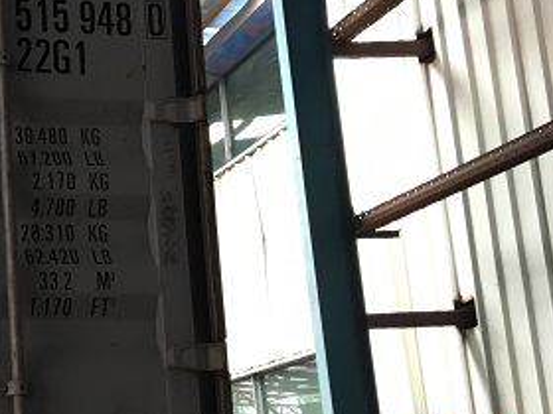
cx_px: -205
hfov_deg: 21.0
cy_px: 262
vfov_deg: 17.7
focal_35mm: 83
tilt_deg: +12.5
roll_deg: +1.3
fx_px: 1326
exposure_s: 1/33
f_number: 2.2
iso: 80
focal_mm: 4.15
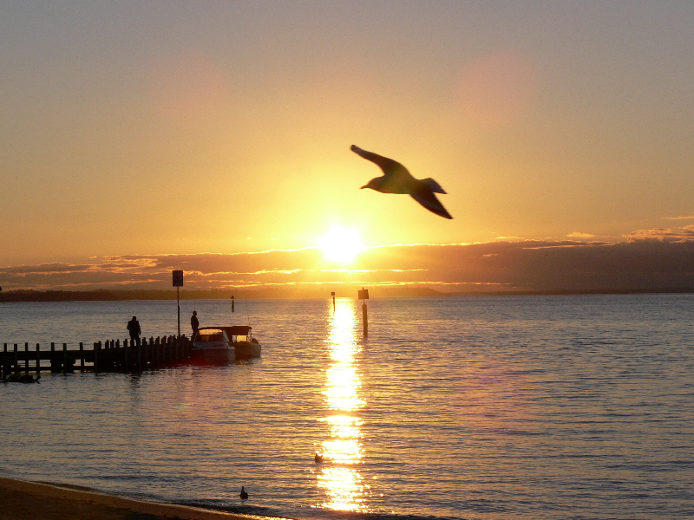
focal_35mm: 86
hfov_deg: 22.8
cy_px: 260
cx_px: 347
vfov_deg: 17.2
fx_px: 1724
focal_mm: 18.1
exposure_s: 1/400
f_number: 6.3
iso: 100
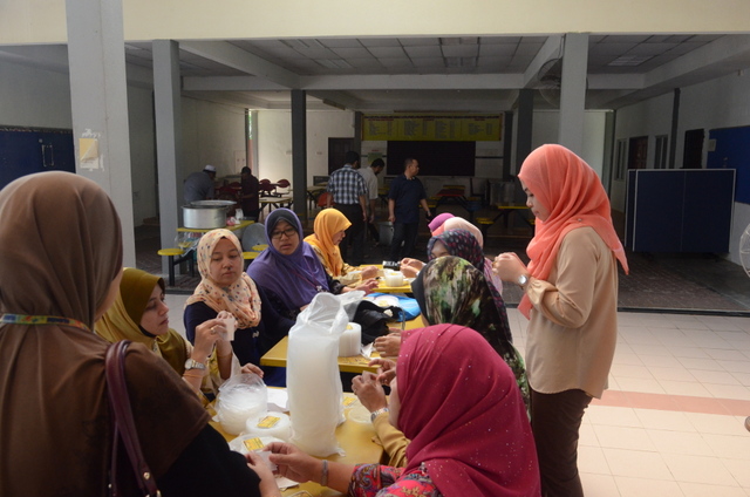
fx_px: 561
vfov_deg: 47.7
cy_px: 248
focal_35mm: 27
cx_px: 375
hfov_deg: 67.5
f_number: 6.3
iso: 2000
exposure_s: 1/640
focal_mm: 18
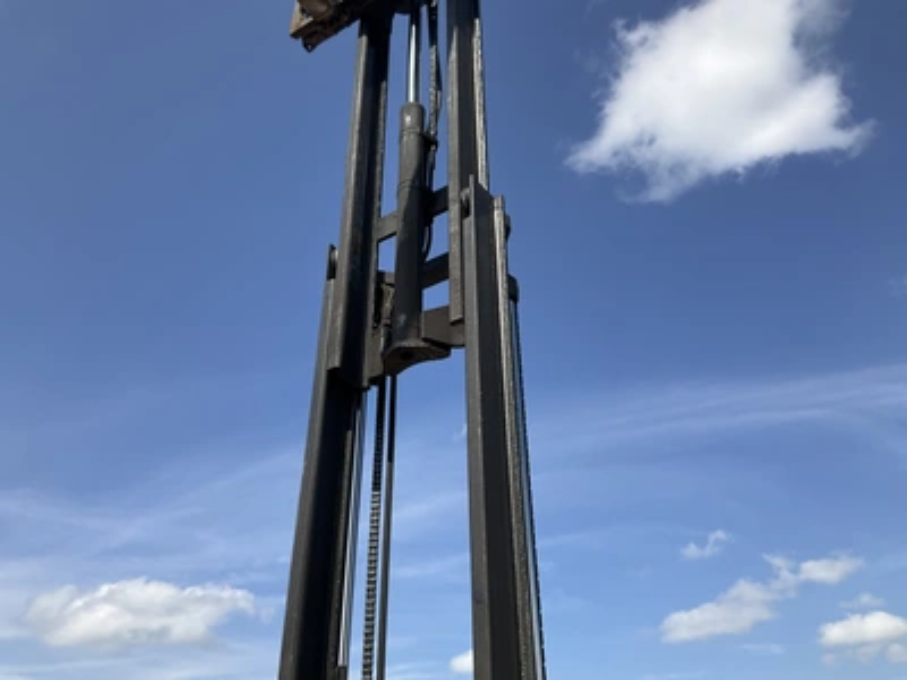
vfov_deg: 48.2
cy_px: 340
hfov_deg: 61.7
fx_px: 760
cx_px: 454
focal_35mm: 29
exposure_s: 1/1848
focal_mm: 3
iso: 25
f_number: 1.8
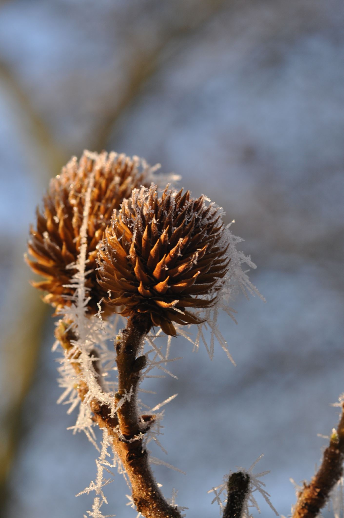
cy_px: 259
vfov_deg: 13.1
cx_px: 172
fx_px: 2264
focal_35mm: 158
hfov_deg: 8.7
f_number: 8
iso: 280
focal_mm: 105
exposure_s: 1/125
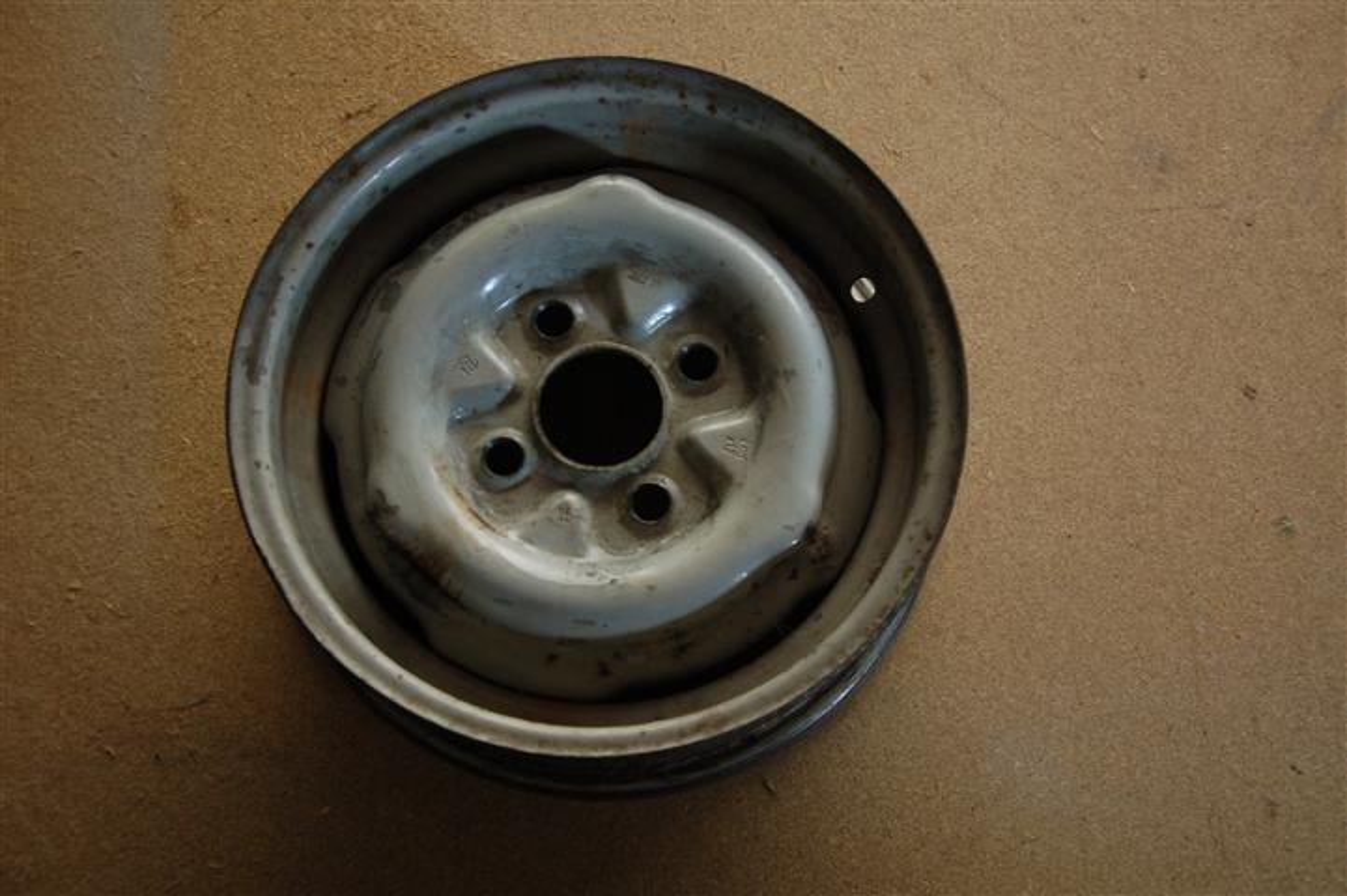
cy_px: 448
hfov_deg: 33.4
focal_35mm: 60
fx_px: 2244
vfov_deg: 22.6
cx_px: 674
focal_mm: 40
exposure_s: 1/4
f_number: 4.8
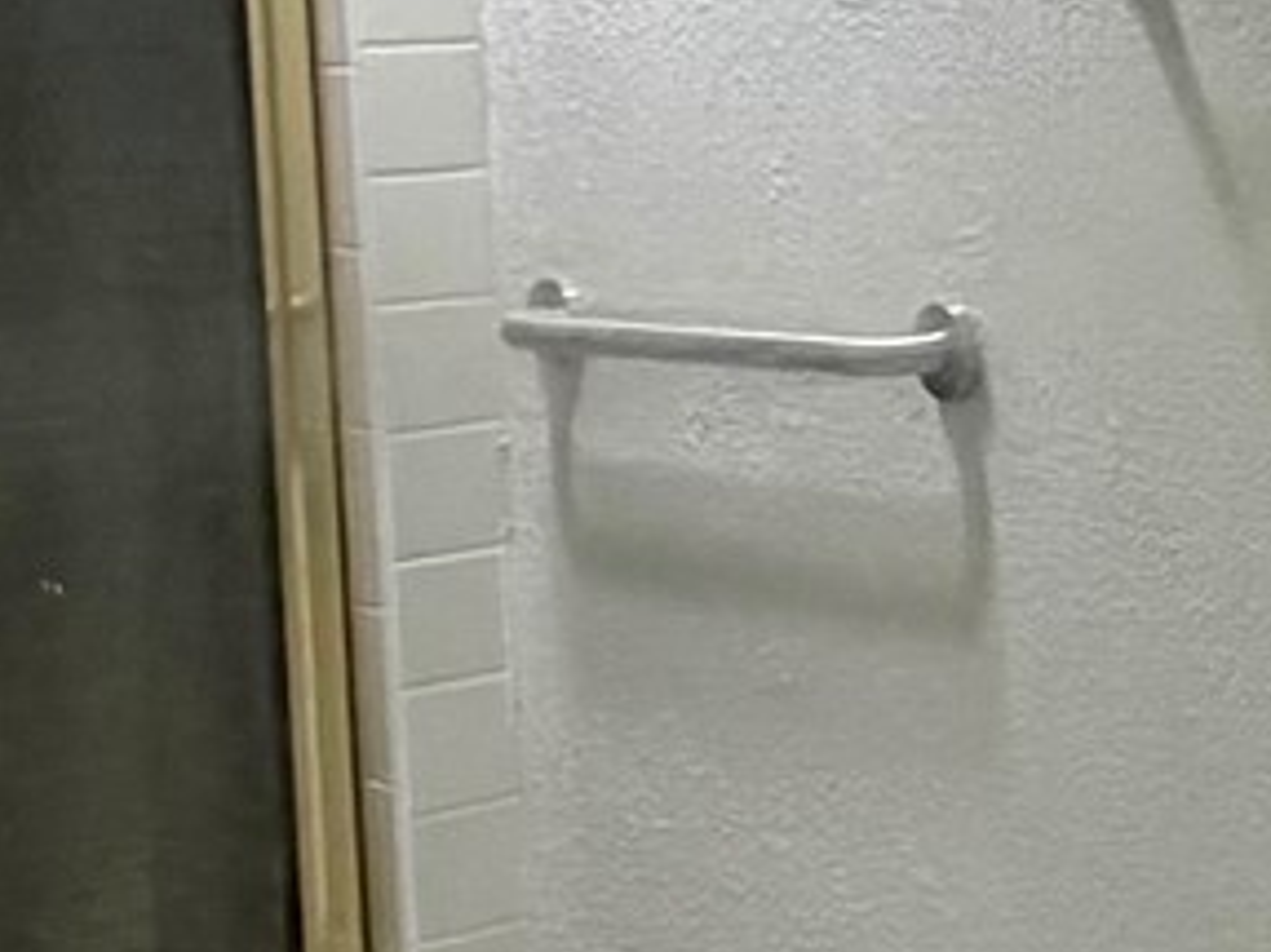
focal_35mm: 100
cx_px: 2440
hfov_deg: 15.9
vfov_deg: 14.7
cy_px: 204
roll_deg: +1.0
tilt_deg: -6.0
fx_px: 3670
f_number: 2.2
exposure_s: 1/120
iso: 200
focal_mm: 2.22
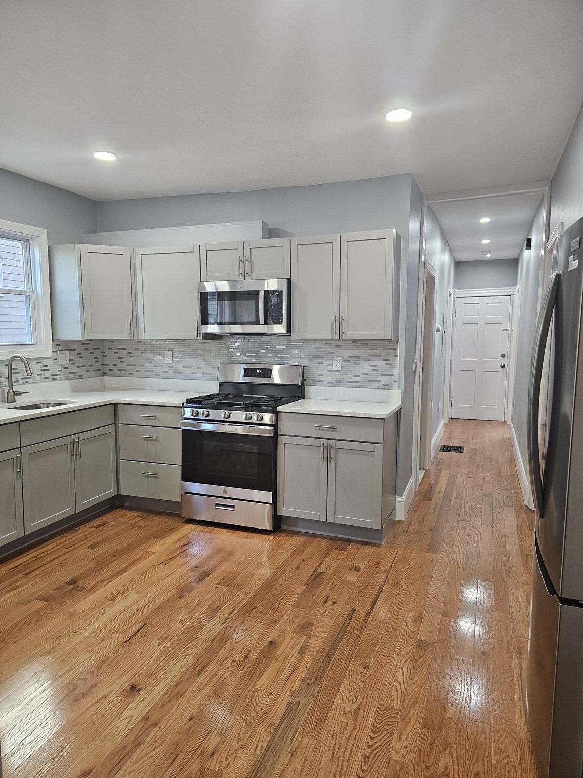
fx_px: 516
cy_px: 389
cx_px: 292
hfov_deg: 58.9
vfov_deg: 73.9
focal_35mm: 23
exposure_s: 1/120
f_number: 1.7
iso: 250
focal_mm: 6.3
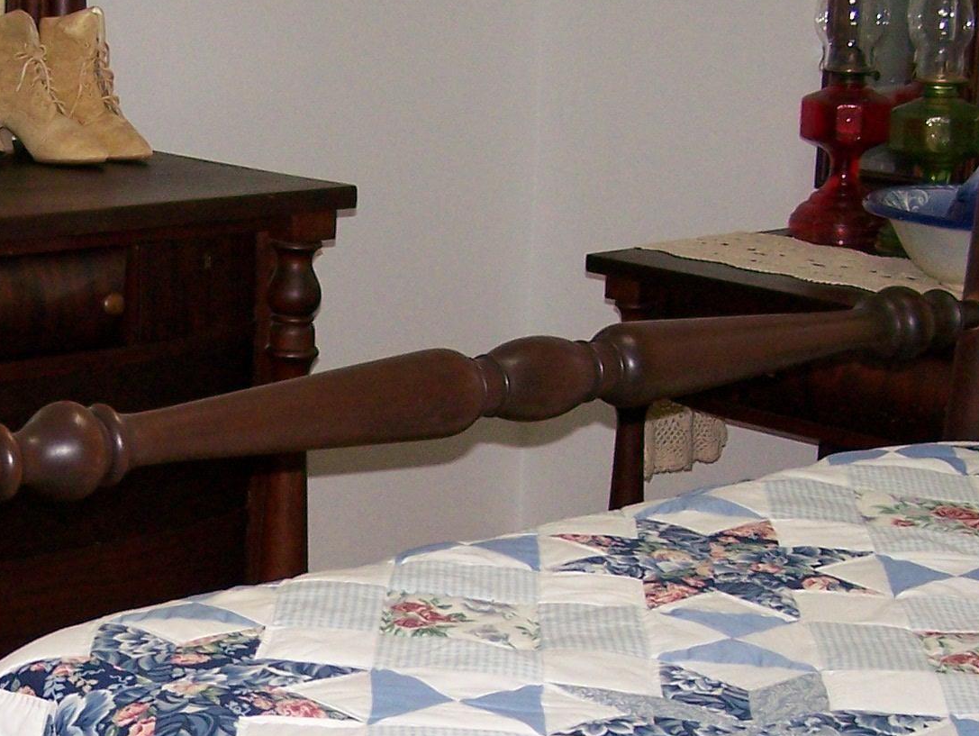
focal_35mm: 99
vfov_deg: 14.9
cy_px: 602
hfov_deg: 19.5
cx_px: 149
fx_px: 2802
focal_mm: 6.3
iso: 160
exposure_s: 1/60
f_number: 2.8
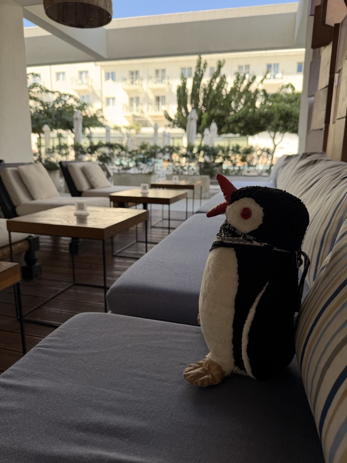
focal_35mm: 24
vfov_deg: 71.6
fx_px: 321
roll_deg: -0.6
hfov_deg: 56.8
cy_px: 232
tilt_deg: -13.2
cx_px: 174
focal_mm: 6.76
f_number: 1.78
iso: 100
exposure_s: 1/330
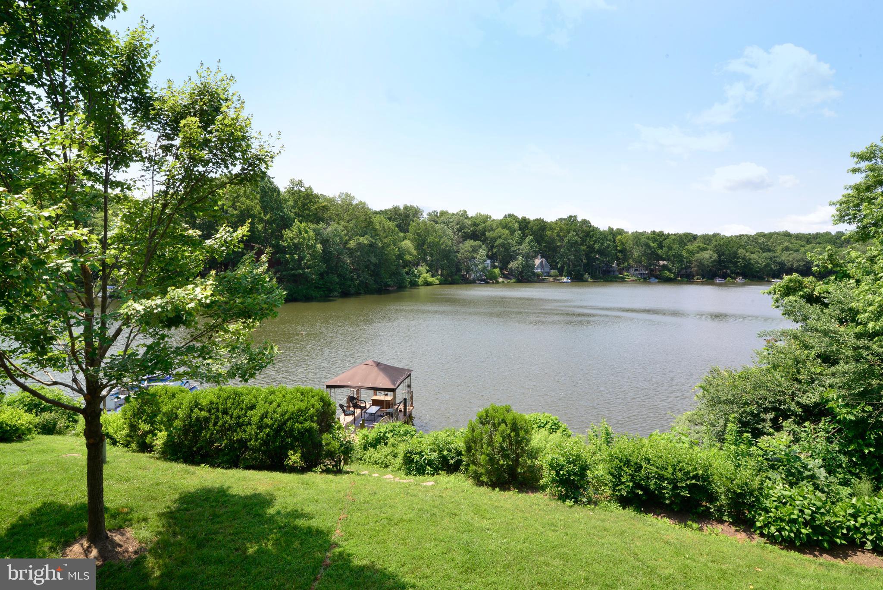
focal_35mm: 16
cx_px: 442
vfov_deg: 73.8
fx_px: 393
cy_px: 295
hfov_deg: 96.7
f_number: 16
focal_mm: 16
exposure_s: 1/200
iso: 800
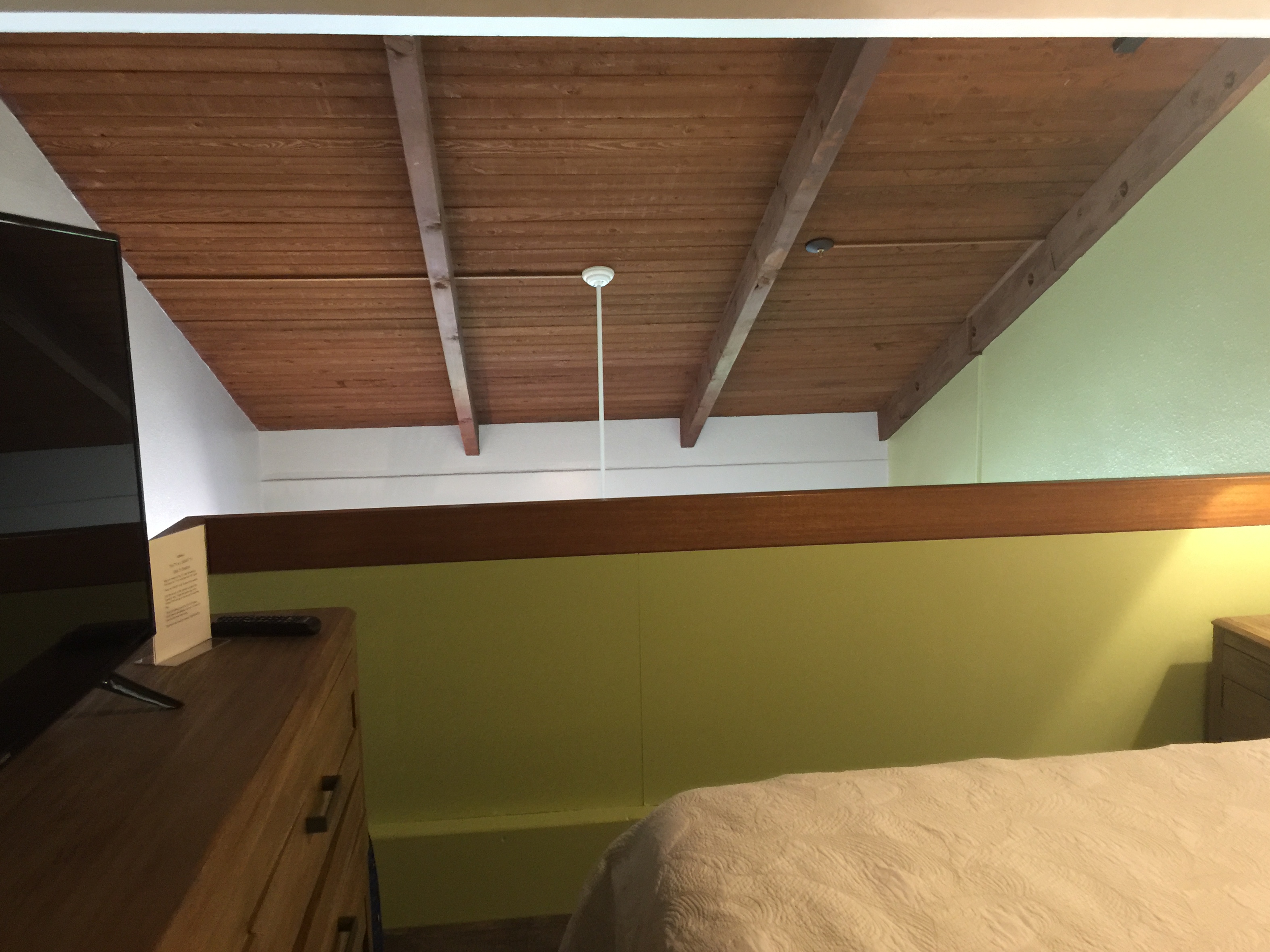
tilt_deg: -7.8
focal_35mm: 30
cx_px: 644
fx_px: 1101
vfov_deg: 46.8
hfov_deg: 60.0
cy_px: 464
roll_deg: -1.3
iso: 125
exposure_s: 1/8
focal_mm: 4.15
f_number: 2.2
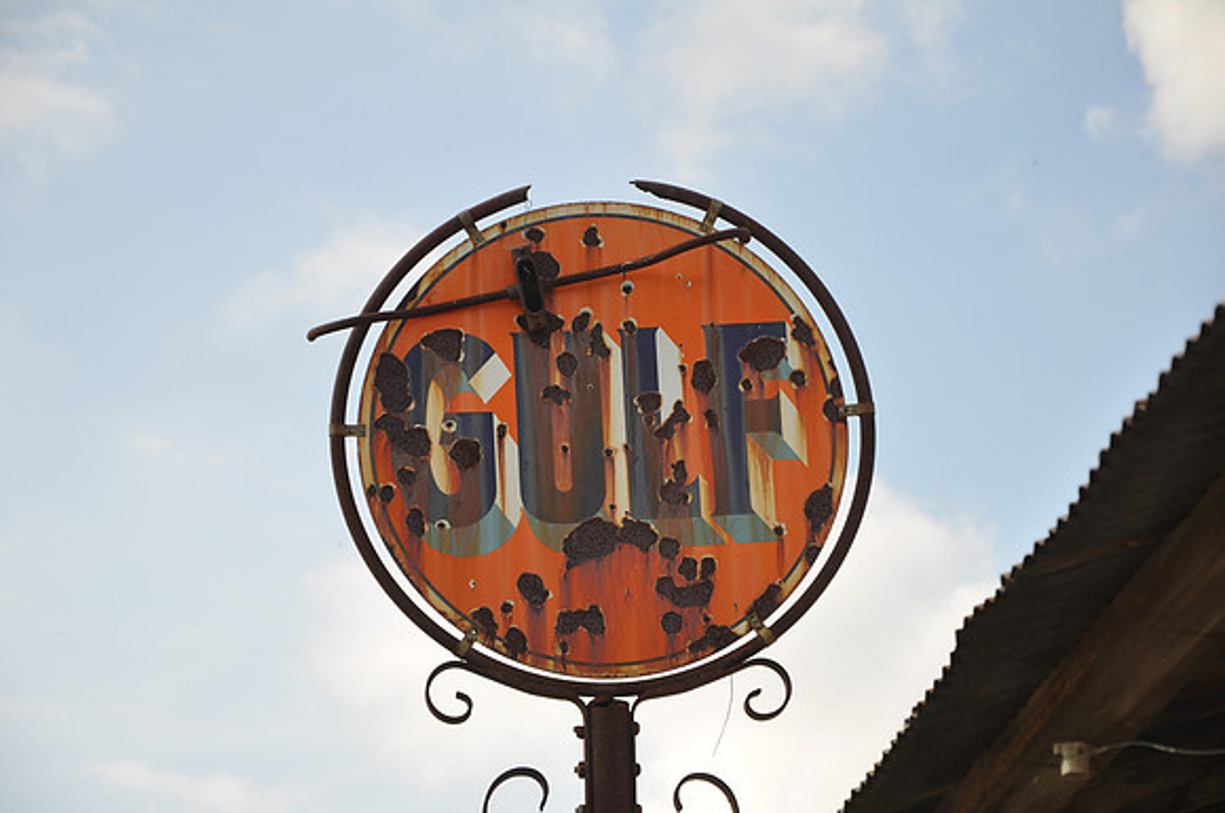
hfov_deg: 15.2
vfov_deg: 10.1
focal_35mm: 135
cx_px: 612
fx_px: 4587
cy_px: 406
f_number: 7.1
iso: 200
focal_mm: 90
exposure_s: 1/200
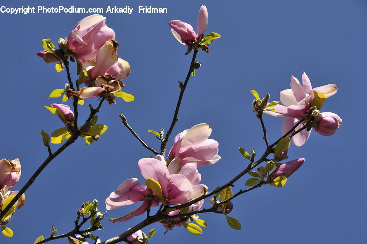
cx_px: 184
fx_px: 2061
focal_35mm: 202
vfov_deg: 6.8
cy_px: 122
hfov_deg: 10.2
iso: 200
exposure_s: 1/250
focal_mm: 135
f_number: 11
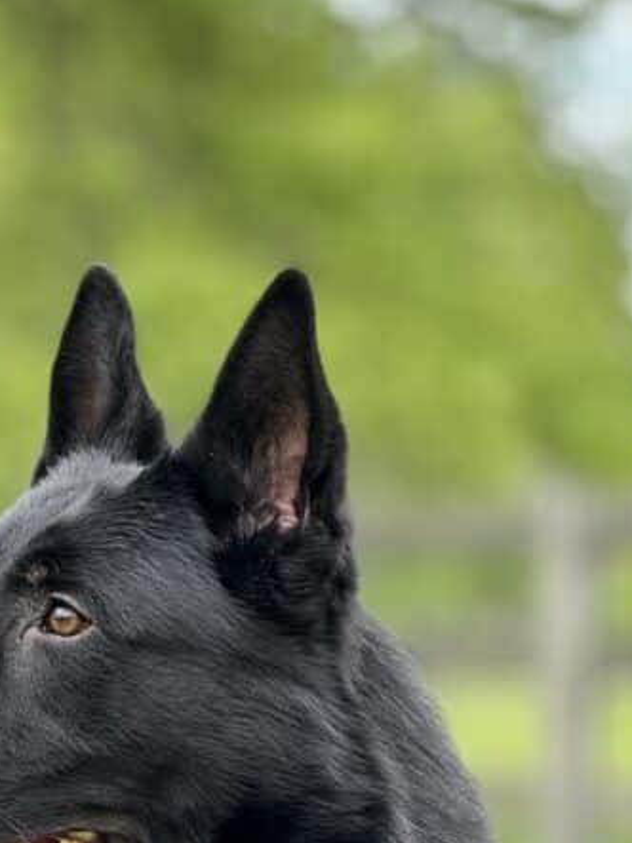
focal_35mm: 231
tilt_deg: -0.3
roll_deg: -0.2
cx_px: 137
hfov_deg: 6.4
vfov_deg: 8.6
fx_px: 5626
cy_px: 701
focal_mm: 15.66
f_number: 2.8
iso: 64
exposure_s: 1/327
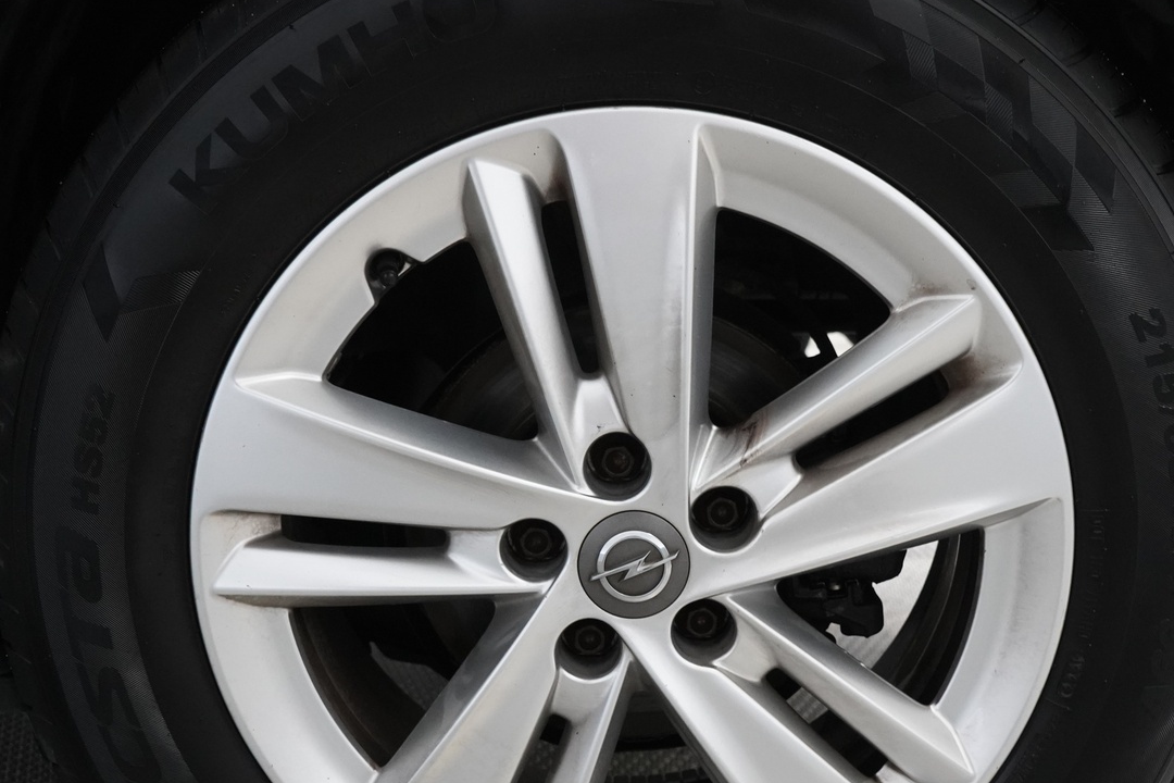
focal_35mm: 42
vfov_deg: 31.5
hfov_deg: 46.4
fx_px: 1370
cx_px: 628
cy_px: 555
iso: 5000
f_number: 6.3
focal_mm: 28
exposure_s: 1/60
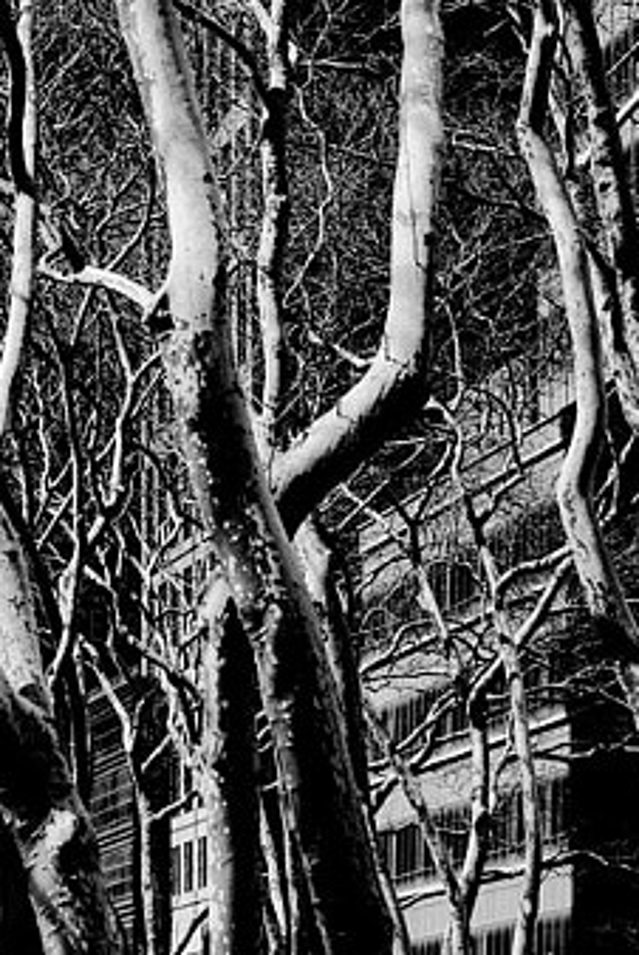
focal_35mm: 180
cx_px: -598
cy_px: 206
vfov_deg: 11.4
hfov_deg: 7.4
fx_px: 4782
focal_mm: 38
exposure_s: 1/400
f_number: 4
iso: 64
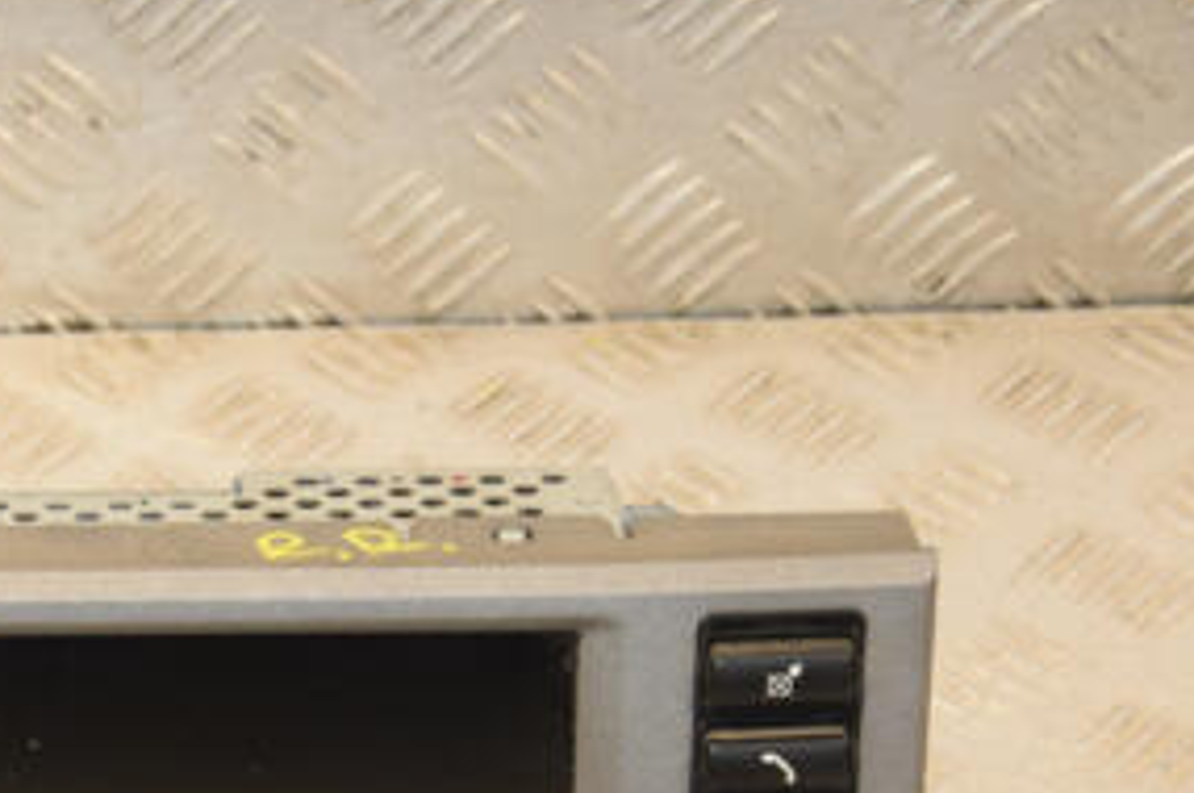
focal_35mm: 126
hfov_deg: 16.1
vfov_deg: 10.8
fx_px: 4174
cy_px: 772
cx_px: 125
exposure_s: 1/200
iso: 800
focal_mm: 40
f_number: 6.3
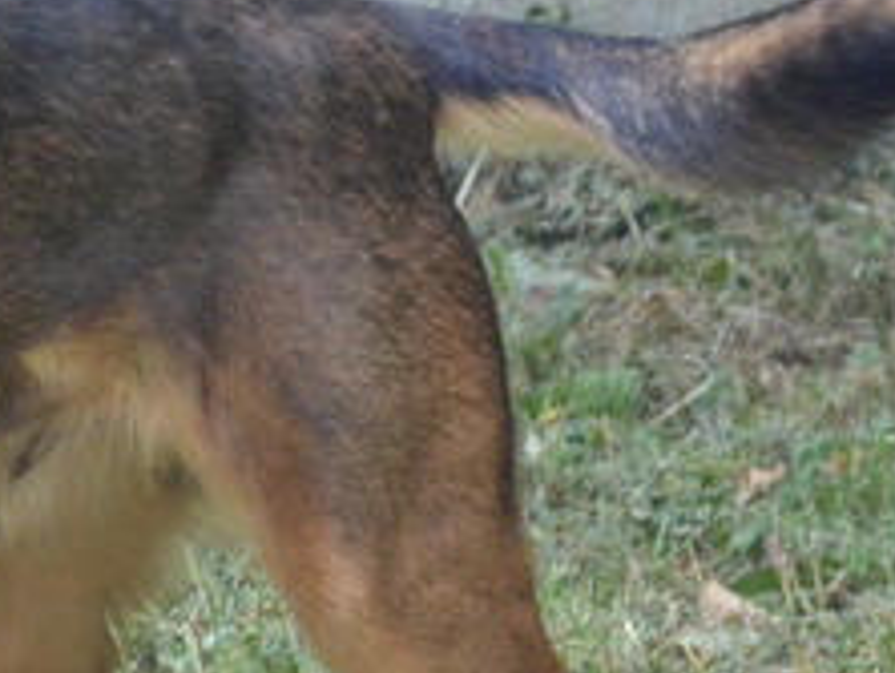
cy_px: 294
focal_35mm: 342
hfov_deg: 5.8
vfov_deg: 4.4
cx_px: -218
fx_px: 8852
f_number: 5.3
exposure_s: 1/500
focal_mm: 66
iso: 1600
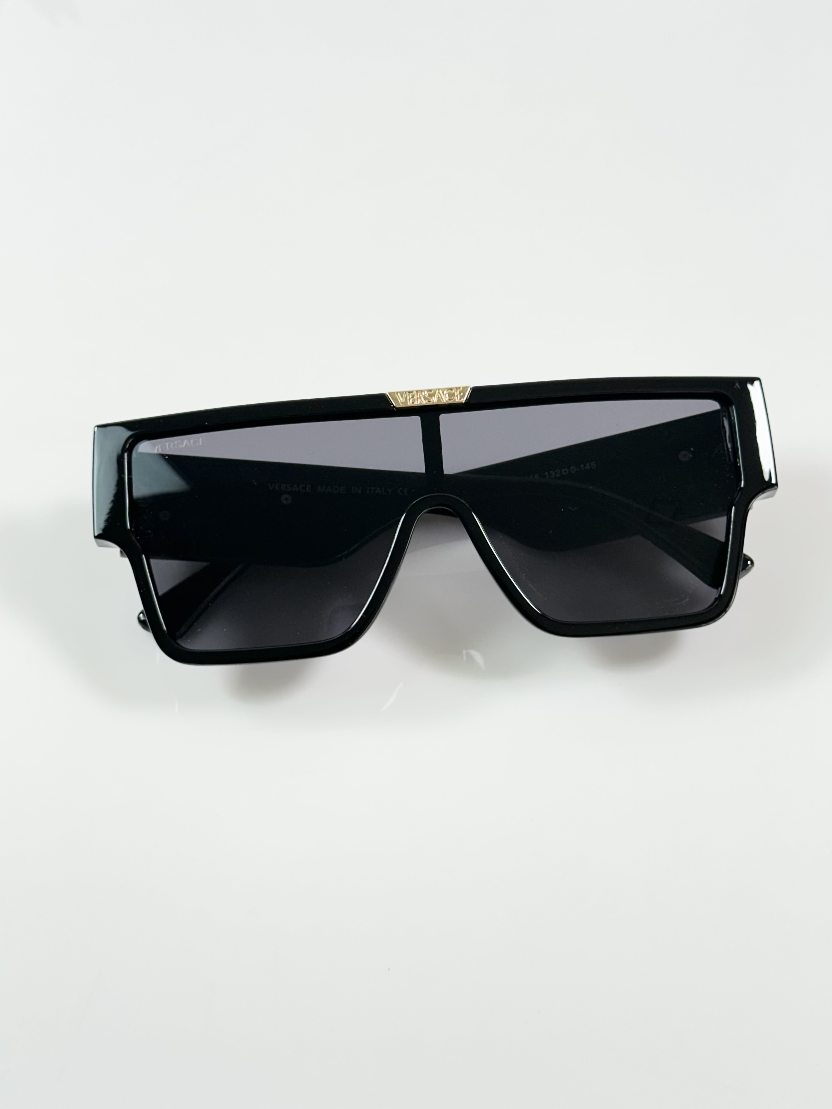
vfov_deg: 34.9
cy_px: 532
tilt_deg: -55.3
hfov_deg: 26.6
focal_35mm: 55
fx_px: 1763
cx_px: 428
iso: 40
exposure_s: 1/106
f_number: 1.78
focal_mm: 6.86
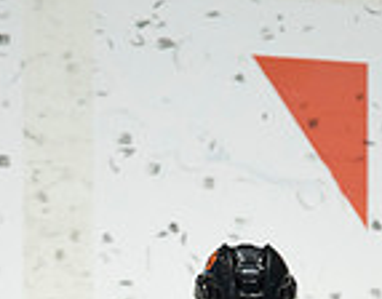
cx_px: 123
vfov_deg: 0.5
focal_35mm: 3099
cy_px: 616
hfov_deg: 0.6
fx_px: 34751
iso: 1600
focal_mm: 600
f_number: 4
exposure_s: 1/640
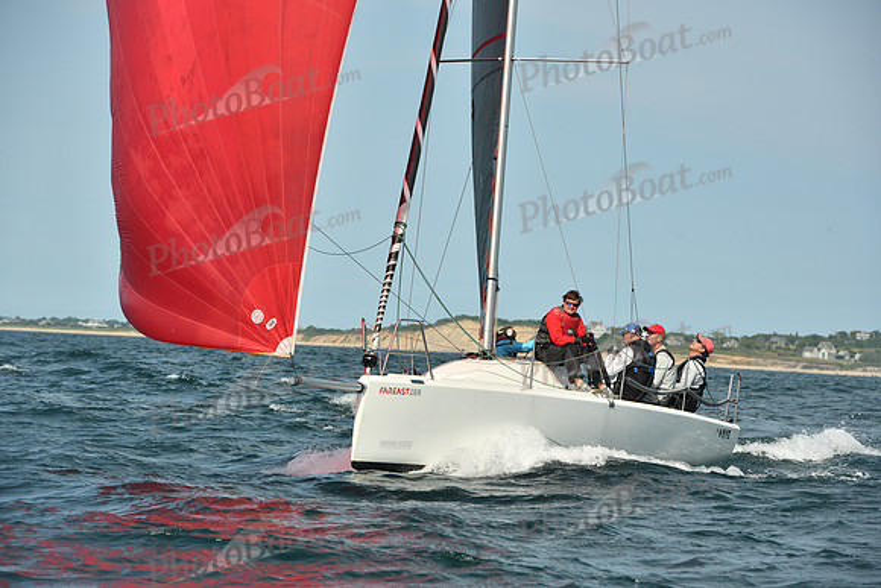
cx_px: 440
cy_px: 294
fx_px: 4773
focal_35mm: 195
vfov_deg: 7.0
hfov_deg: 10.5
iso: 320
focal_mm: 195
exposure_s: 1/1250
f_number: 10
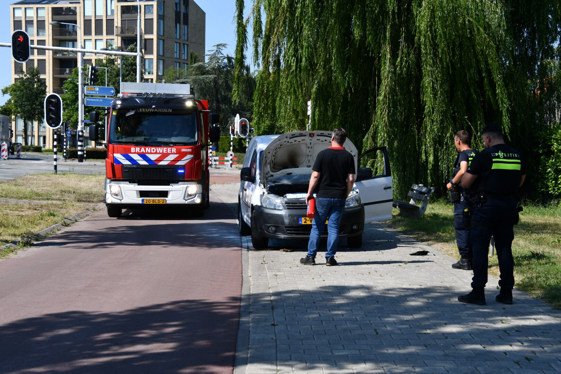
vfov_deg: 19.7
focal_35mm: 69
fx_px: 1075
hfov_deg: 29.2
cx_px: 280
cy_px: 187
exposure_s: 1/250
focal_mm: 46
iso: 100
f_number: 8
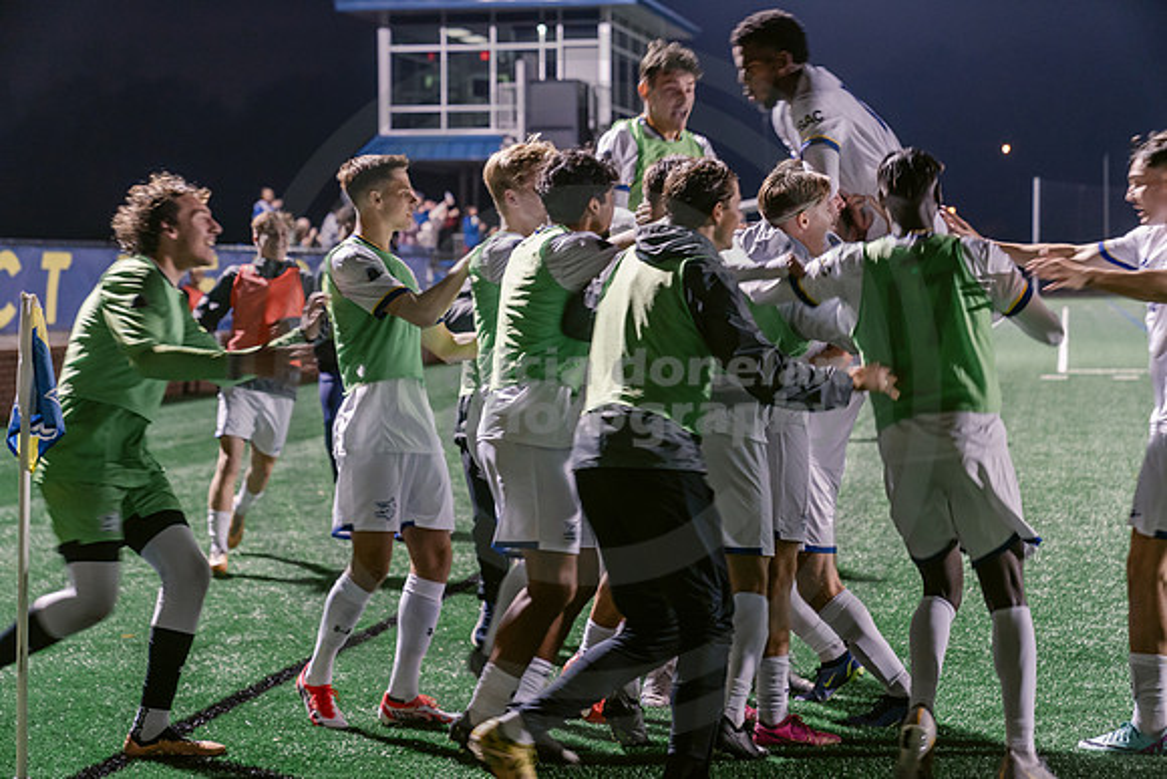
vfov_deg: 19.5
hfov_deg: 28.8
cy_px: 390
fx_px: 2270
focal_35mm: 70
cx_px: 584
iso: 2500
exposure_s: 1/125
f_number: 3.5
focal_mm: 70
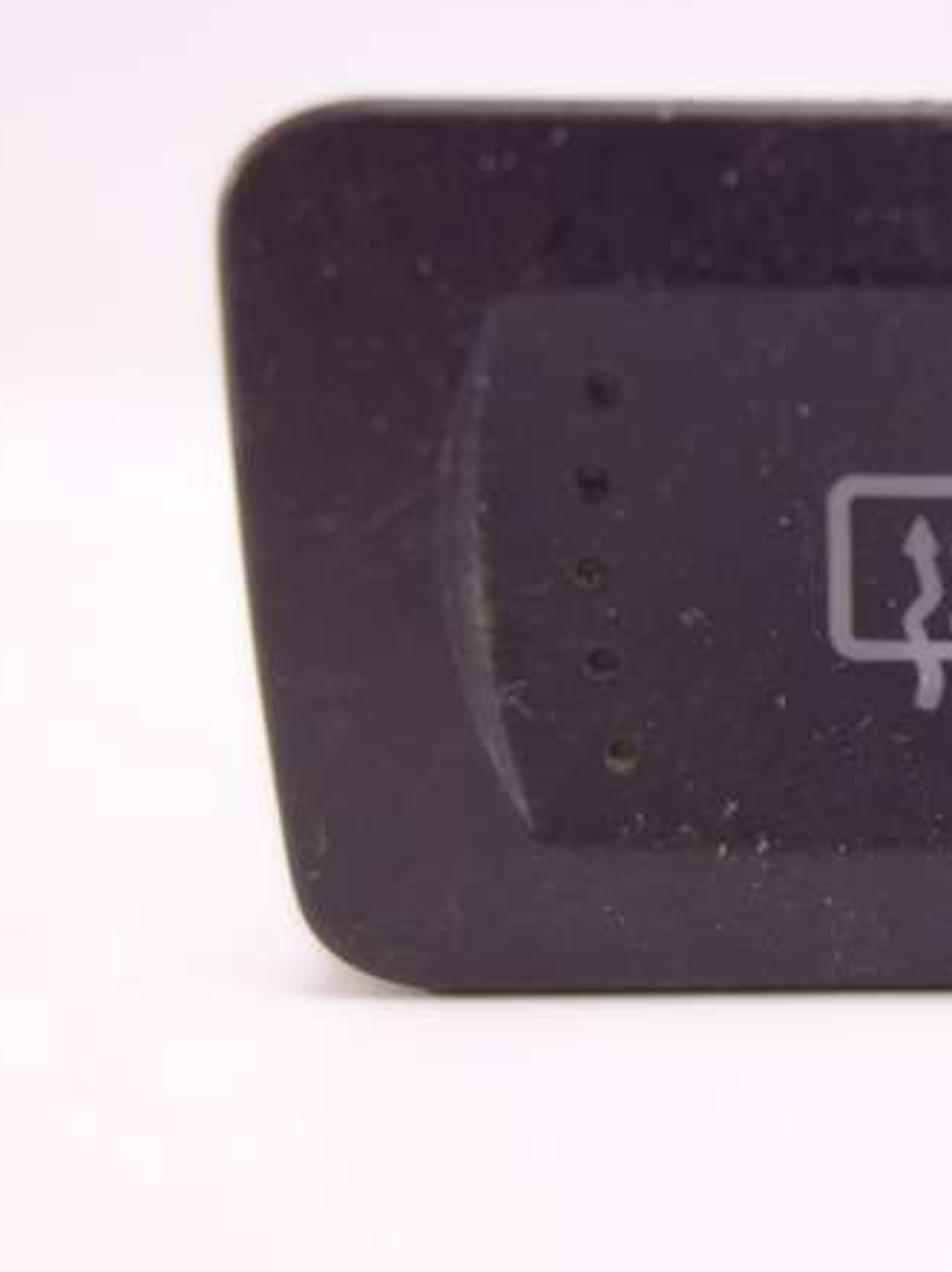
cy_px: 542
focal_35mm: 50
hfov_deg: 26.8
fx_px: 1835
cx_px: 1044
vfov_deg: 38.1
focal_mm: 10.4
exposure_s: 1/100
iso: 125
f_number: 1.8
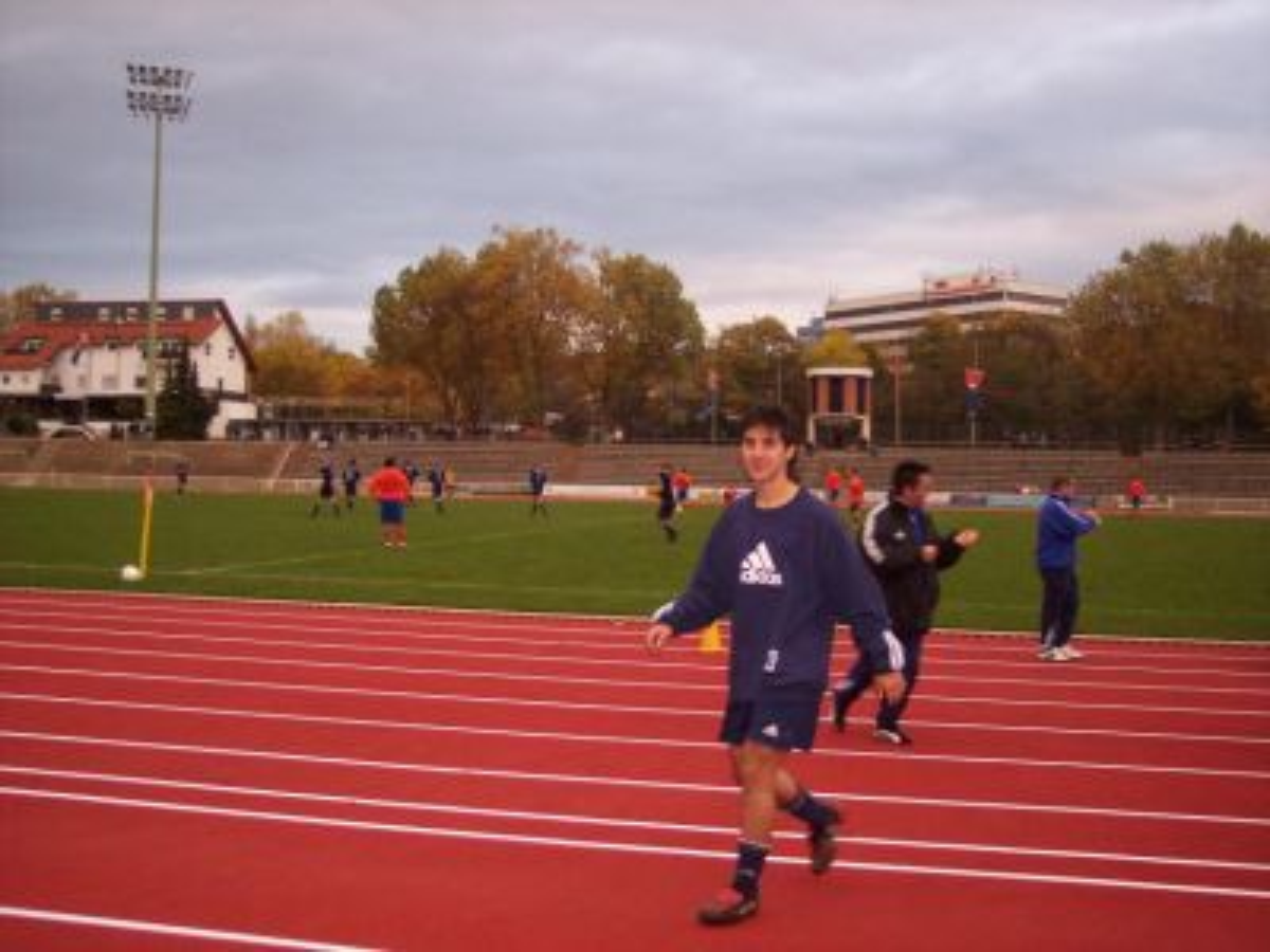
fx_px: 1431
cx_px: 635
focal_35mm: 39
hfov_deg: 47.9
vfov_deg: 36.8
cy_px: 476
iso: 140
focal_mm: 8
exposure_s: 1/90
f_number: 2.8
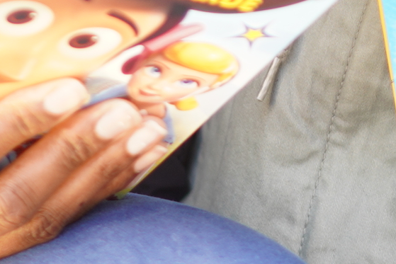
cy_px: -507
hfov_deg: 5.3
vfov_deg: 3.5
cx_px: 458
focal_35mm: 387
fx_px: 4258
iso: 160
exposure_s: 1/250
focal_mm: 55
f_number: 1.8
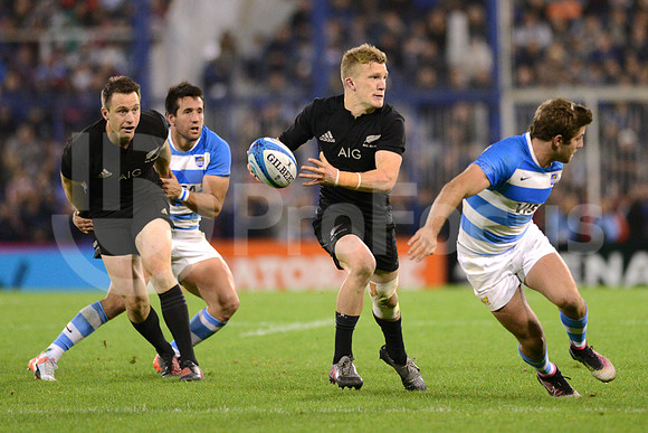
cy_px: 216
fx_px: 5401
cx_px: 324
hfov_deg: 6.9
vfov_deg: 4.6
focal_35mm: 300
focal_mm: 300
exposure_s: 1/1250
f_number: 2.8
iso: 4500
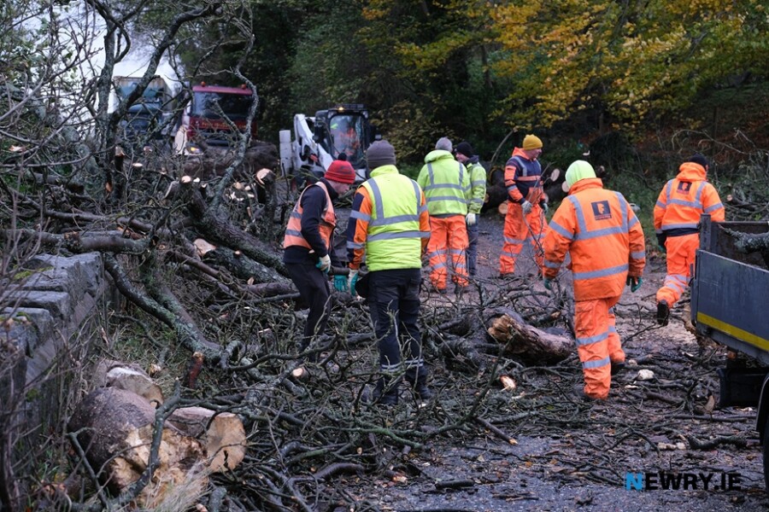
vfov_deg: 18.2
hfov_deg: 27.0
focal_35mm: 75
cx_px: 384
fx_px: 1602
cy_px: 256
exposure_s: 1/240
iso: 800
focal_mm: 50
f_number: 4
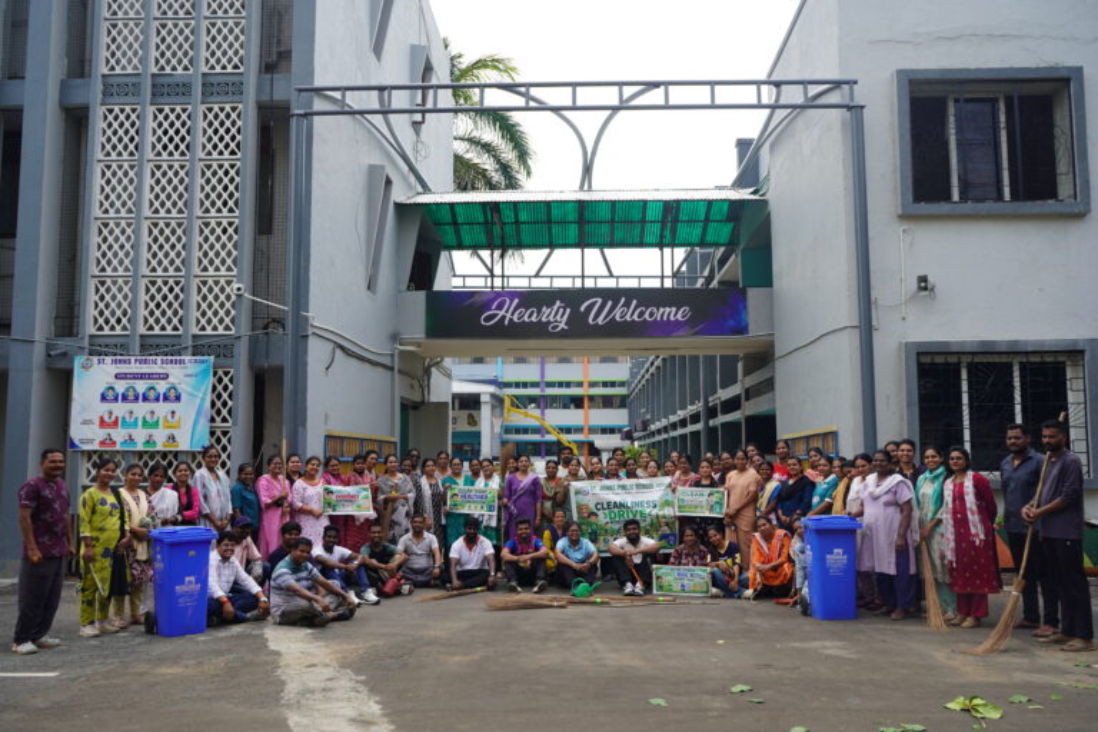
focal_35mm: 30
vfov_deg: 43.6
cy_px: 366
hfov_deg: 61.9
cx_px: 549
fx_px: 915
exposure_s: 1/125
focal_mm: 30
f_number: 8
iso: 100
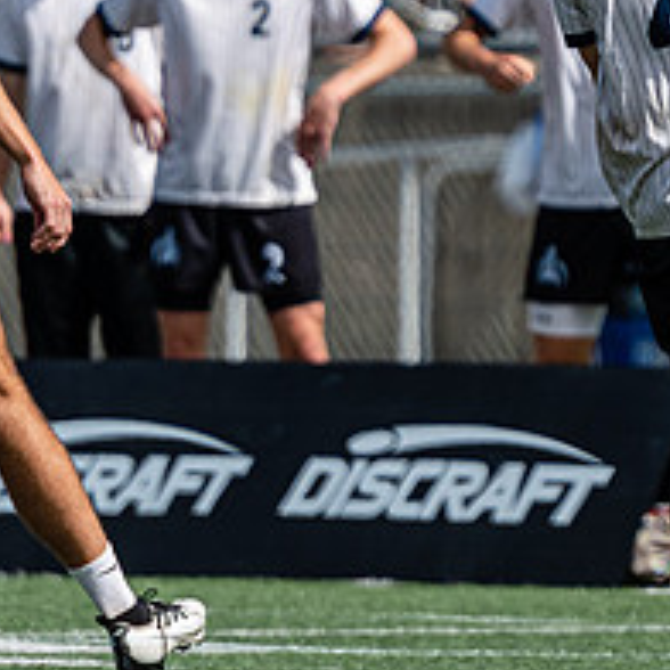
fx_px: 20343
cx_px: 845
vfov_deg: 1.9
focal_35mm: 929
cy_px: 41
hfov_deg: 1.9
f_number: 2.8
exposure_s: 1/3200
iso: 100
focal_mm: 200
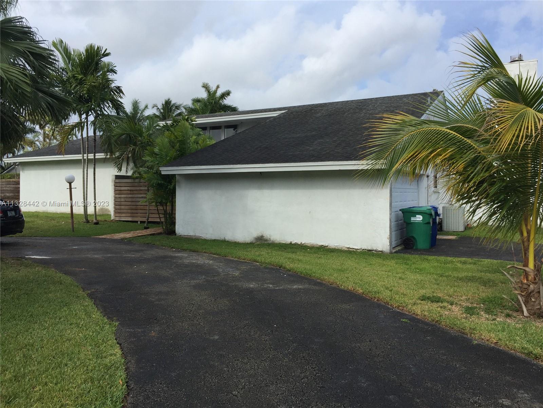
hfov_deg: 61.7
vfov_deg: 48.2
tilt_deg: +0.6
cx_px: 272
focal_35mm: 29
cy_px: 204
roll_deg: -1.9
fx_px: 455
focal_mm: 4.15
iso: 32
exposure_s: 1/1721
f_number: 2.2
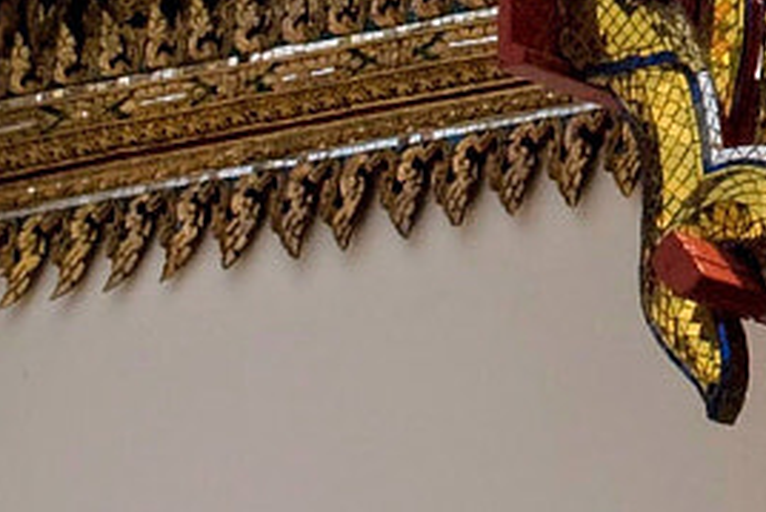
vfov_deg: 4.7
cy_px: -576
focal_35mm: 287
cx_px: 1461
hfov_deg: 7.0
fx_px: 6110
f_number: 10
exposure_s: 1/400
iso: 160
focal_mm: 32
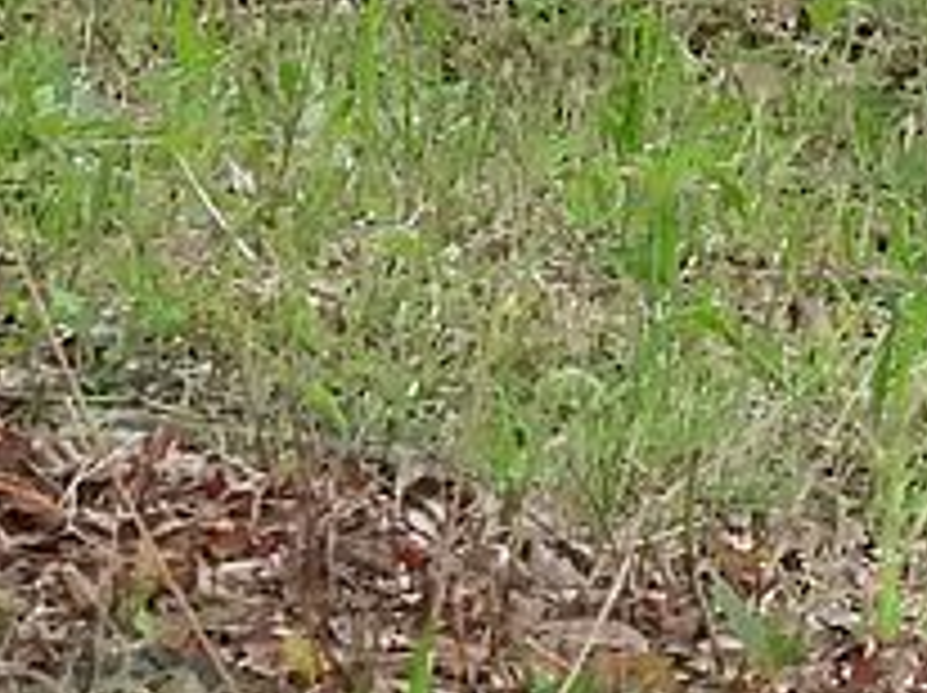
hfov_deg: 0.5
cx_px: 1719
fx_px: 98755
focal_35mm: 3692
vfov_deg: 0.4
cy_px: -243
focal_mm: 170
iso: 1600
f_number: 5.6
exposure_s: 1/1600
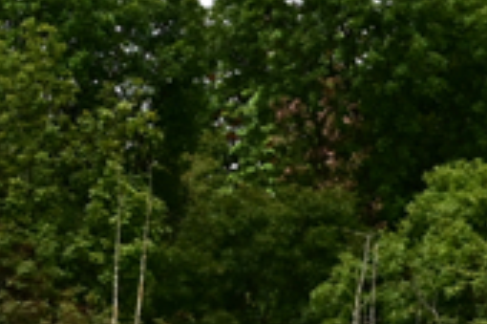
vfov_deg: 2.9
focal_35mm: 480
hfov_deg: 4.1
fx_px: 6487
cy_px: 462
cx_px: 1490
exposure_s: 1/800
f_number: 8
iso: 400
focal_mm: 68
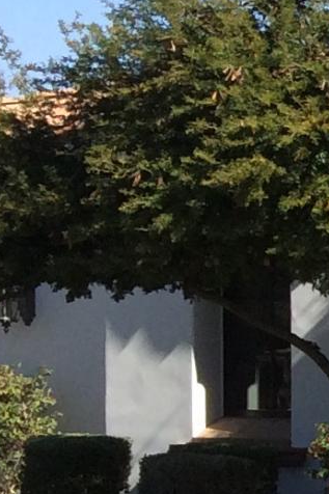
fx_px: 2606
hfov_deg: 5.8
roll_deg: -1.5
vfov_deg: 10.7
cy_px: 527
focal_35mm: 190
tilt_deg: -3.9
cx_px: 1480
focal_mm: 4.15
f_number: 2.2
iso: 32
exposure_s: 1/1642
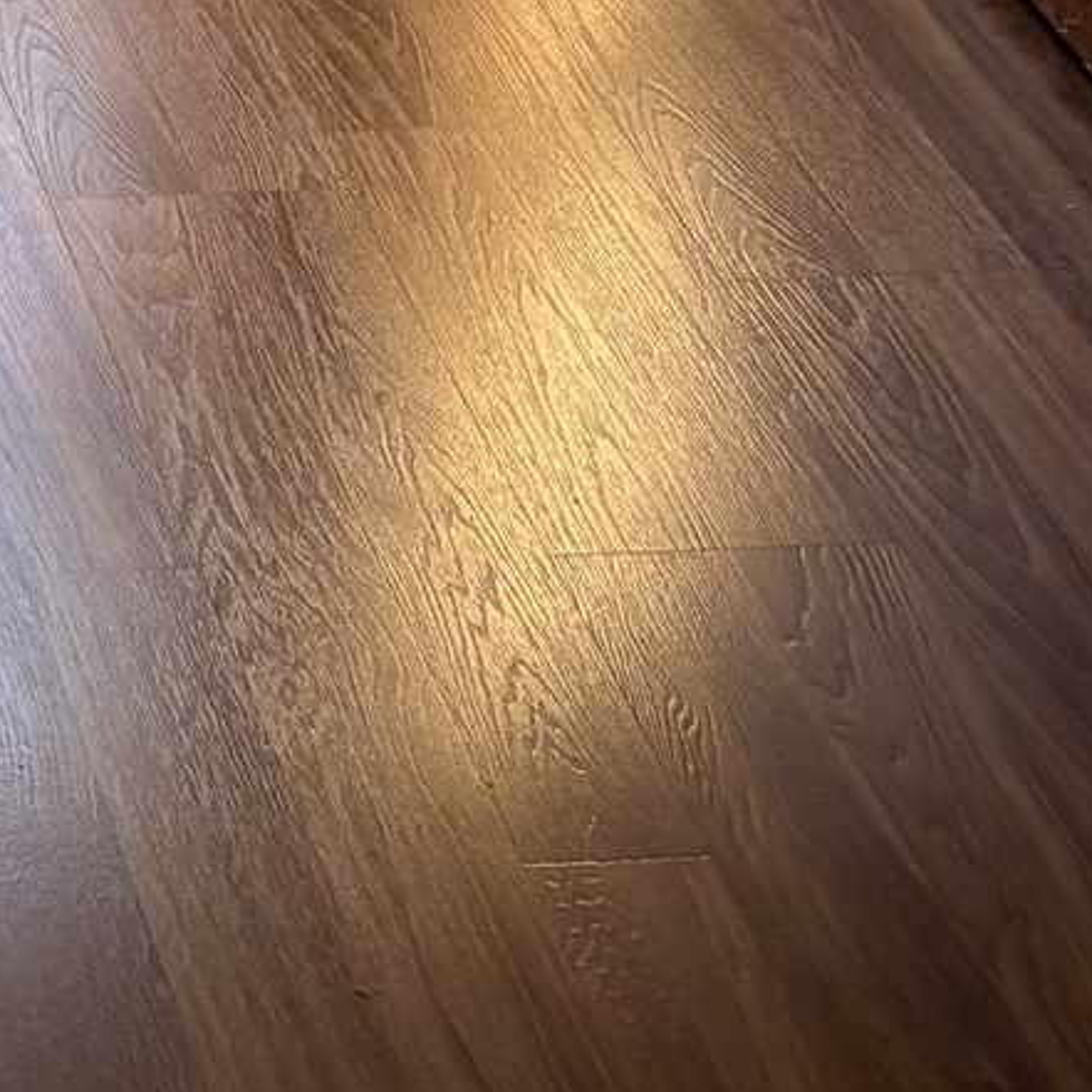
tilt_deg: -8.5
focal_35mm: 120
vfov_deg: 11.9
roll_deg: +0.2
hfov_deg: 13.6
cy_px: -1513
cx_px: -597
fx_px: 4283
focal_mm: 5.96
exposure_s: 1/220
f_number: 1.6
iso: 125
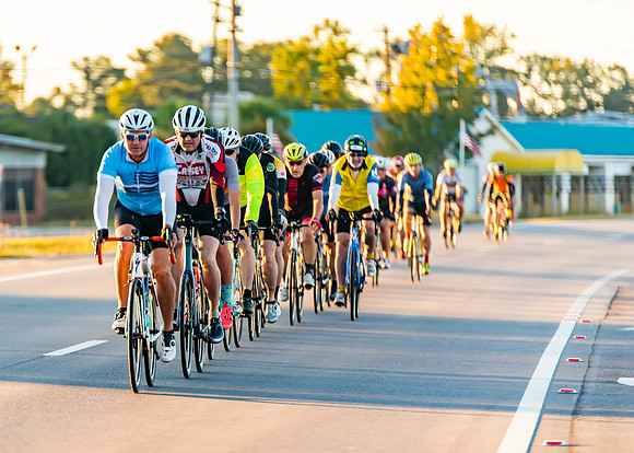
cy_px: 231
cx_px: 202
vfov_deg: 5.2
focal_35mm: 276
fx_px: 4967
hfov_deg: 7.3
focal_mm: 200
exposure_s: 1/800
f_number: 2.8
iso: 250
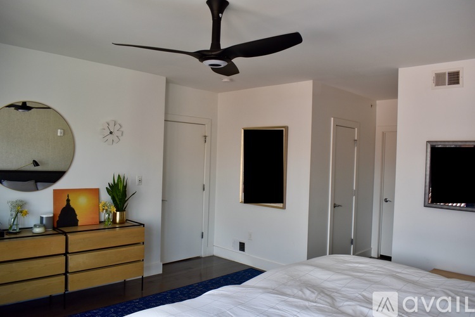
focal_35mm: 27
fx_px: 356
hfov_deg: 67.4
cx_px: 238
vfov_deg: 47.9
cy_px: 158
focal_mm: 18
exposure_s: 1/125
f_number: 5.6
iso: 400
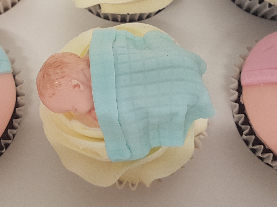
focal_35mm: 51
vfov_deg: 27.3
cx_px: 129
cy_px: 13
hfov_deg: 37.5
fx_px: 408
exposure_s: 1/50
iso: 64
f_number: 1.7
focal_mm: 4.2
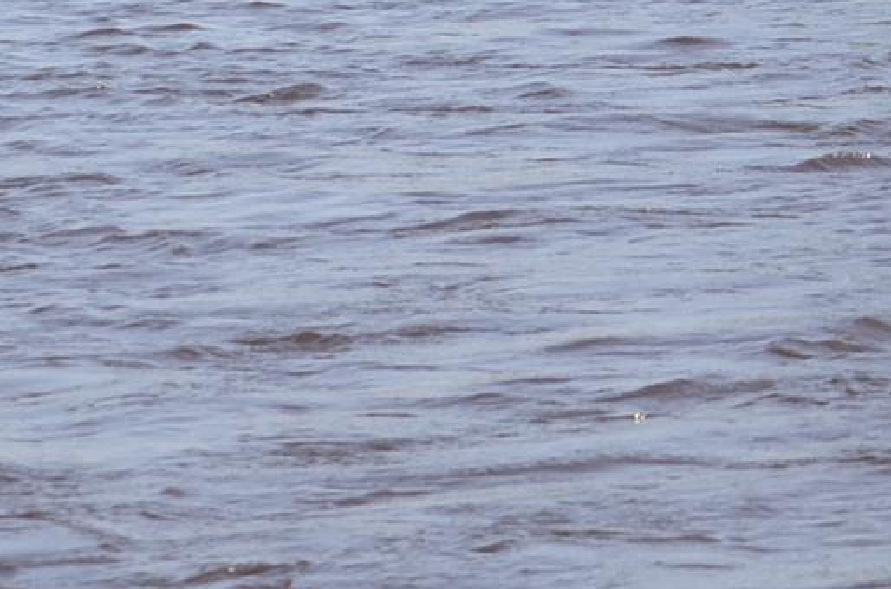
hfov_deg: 6.2
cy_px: -258
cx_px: -402
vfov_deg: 4.1
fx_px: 8123
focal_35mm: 329
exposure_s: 1/250
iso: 100
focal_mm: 55
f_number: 8
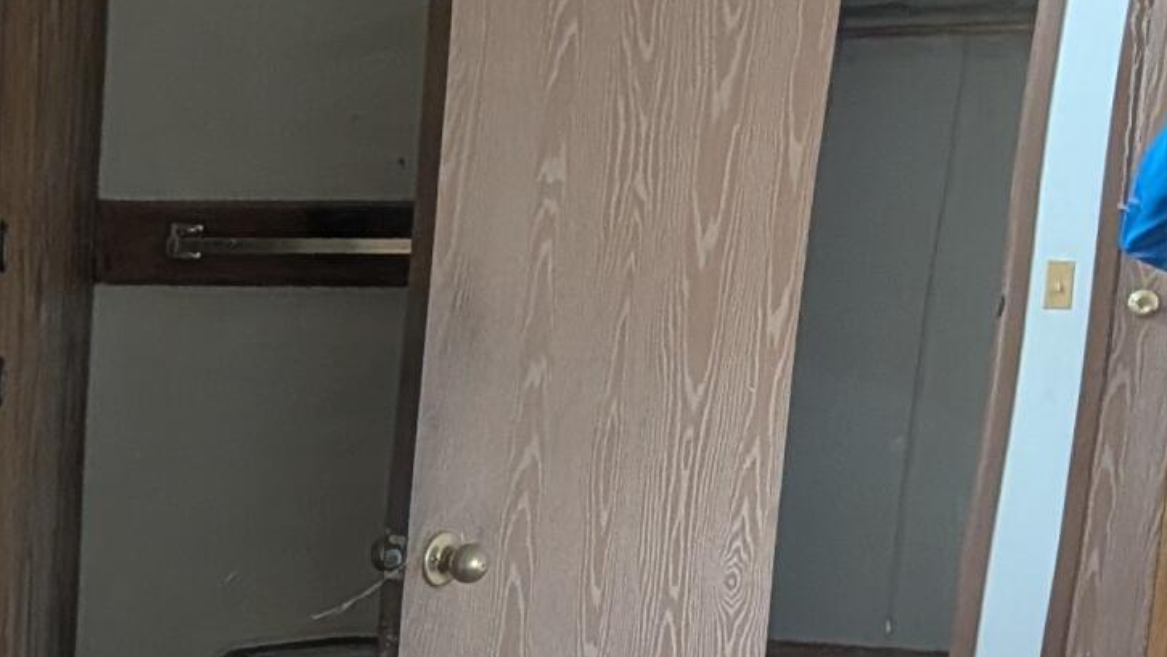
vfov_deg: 10.8
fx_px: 3343
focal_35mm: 108
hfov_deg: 18.4
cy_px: 1018
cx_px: -368
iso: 525
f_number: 1.7
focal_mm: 4.53
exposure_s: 1/48.5
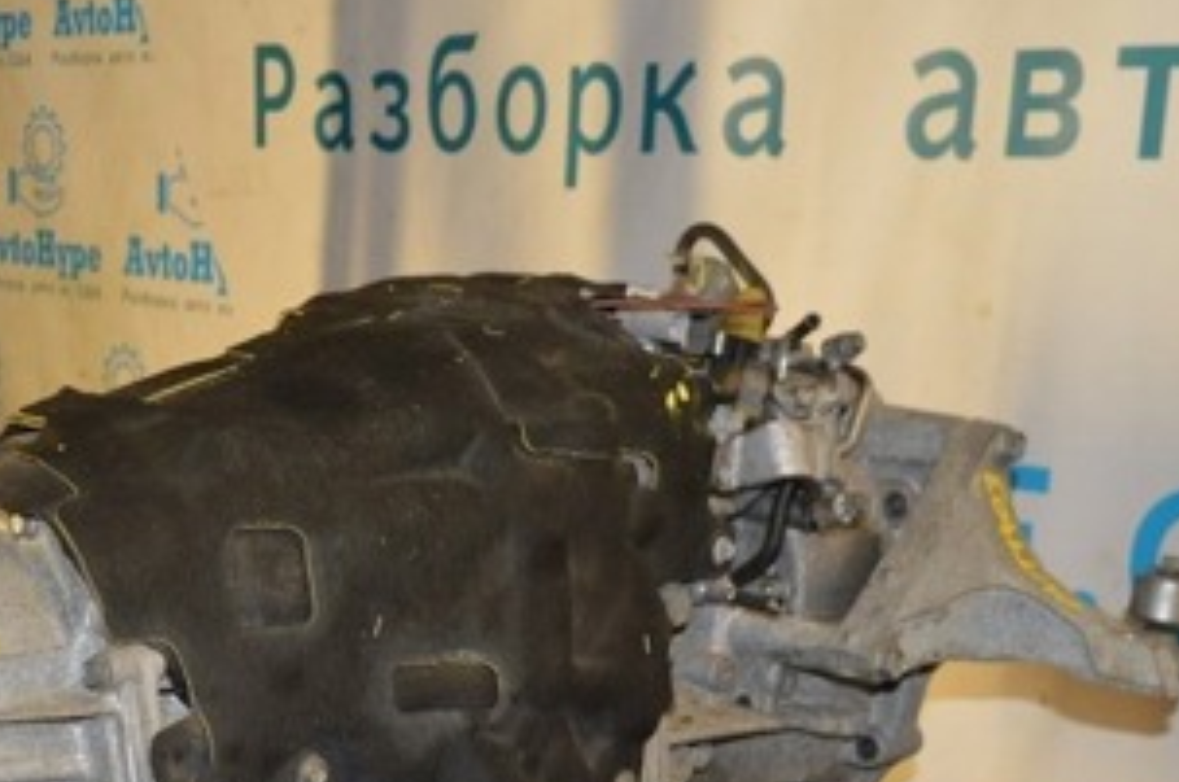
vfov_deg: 23.2
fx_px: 1864
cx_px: 370
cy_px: 671
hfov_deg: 34.7
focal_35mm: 57
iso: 500
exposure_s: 1/60
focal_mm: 18
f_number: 3.5
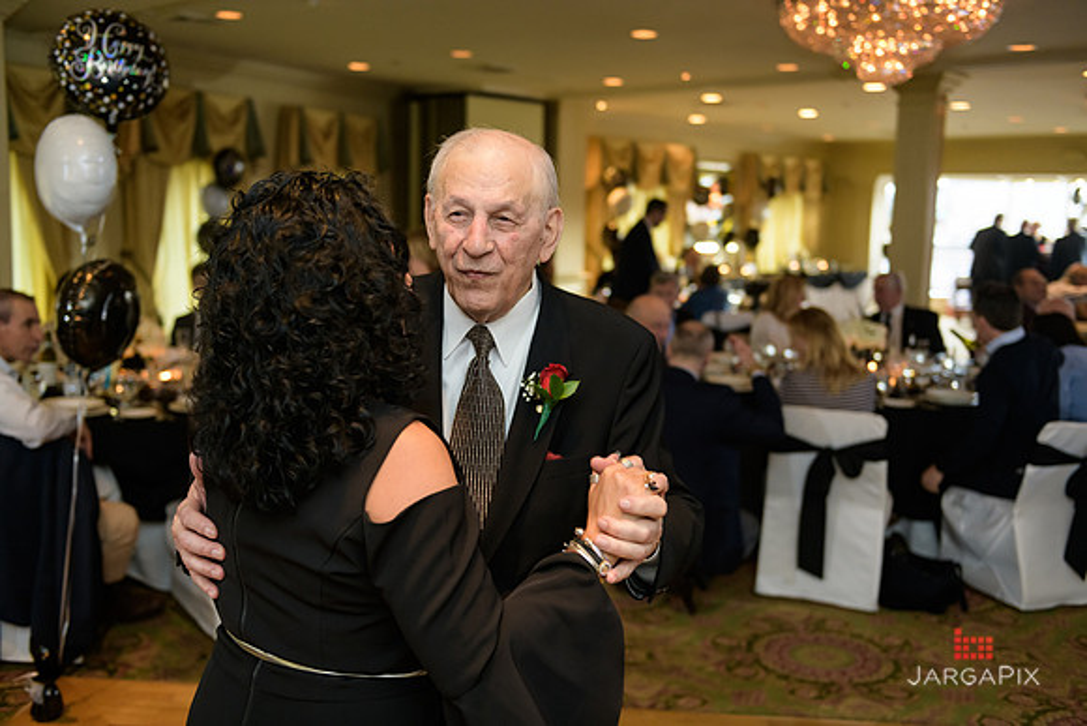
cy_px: 363
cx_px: 544
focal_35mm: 36
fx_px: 1087
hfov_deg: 53.1
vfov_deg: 36.9
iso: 1000
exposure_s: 1/125
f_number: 2.8
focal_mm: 36
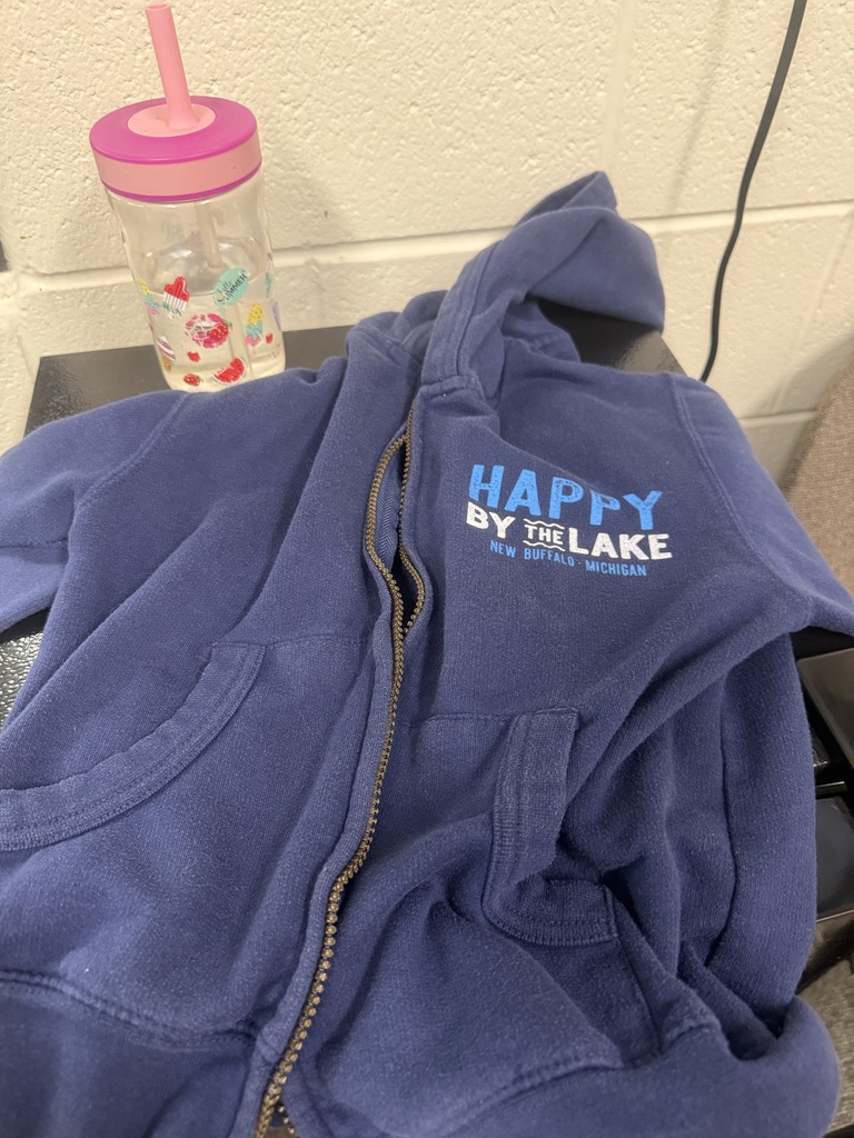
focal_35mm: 24
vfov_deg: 71.6
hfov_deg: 56.8
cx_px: 427
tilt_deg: -49.7
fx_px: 789
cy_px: 569
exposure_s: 1/60
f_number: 1.78
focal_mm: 6.76
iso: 400
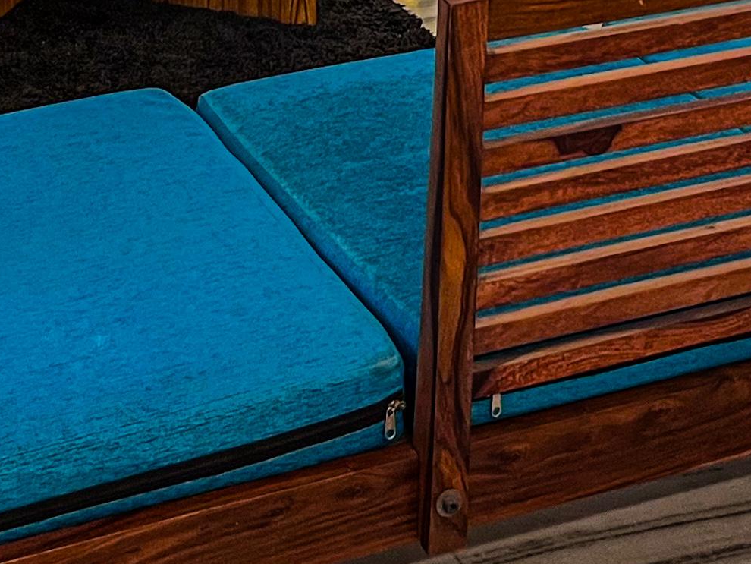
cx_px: 366
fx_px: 2257
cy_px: -465
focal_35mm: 104
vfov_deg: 12.9
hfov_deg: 18.9
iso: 250
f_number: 1.6
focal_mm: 5.1
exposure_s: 1/50
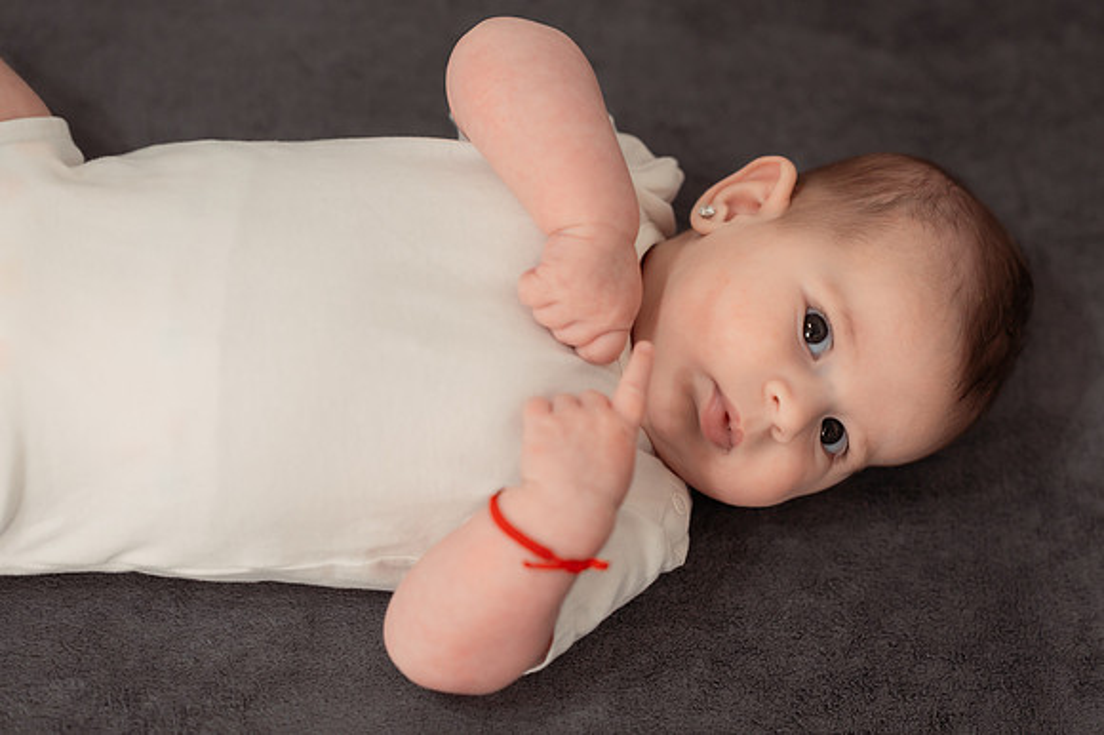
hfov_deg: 21.4
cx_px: 591
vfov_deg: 14.3
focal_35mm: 95
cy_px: 412
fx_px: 2920
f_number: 2.2
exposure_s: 1/160
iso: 1600
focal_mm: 85
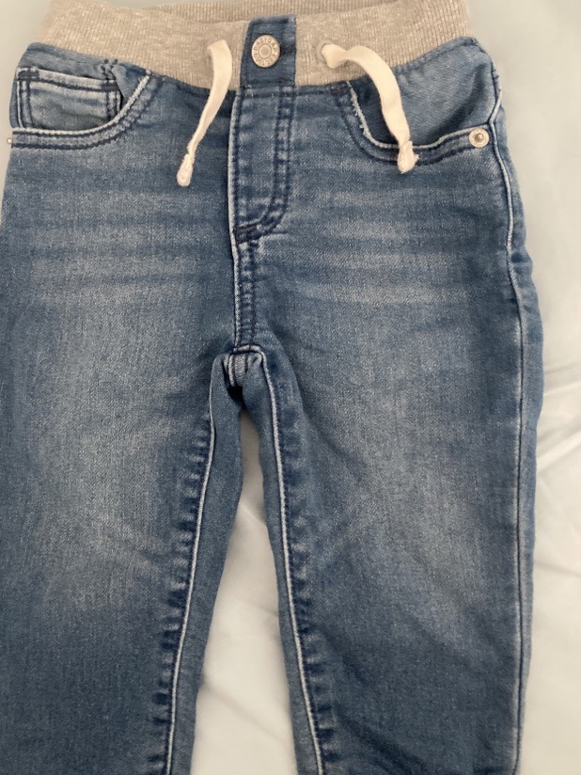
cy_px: 400
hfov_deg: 41.6
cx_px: 230
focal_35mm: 34
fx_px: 761
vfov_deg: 53.9
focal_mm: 3.99
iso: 640
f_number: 1.8
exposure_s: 1/30
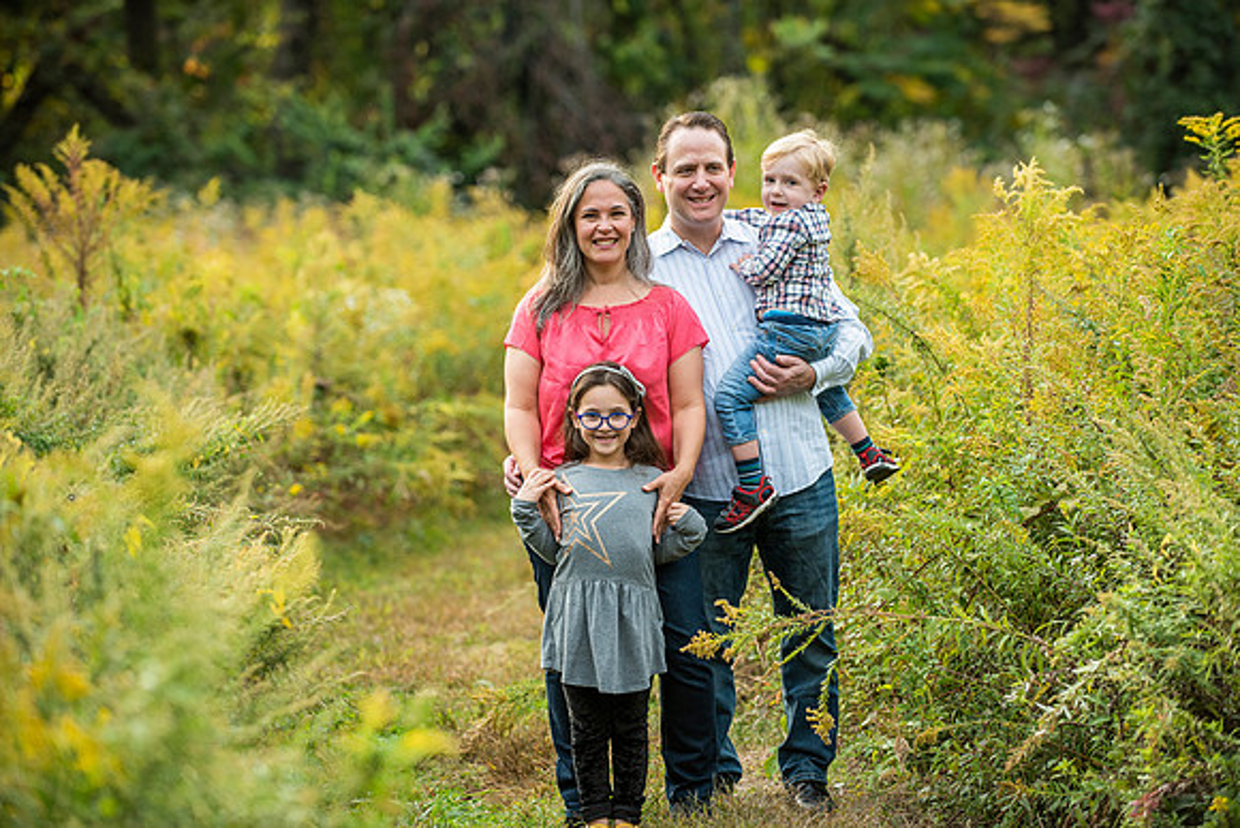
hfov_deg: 15.2
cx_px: 620
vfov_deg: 10.2
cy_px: 414
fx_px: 4651
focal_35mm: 135
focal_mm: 135
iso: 500
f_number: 3.5
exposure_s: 1/640
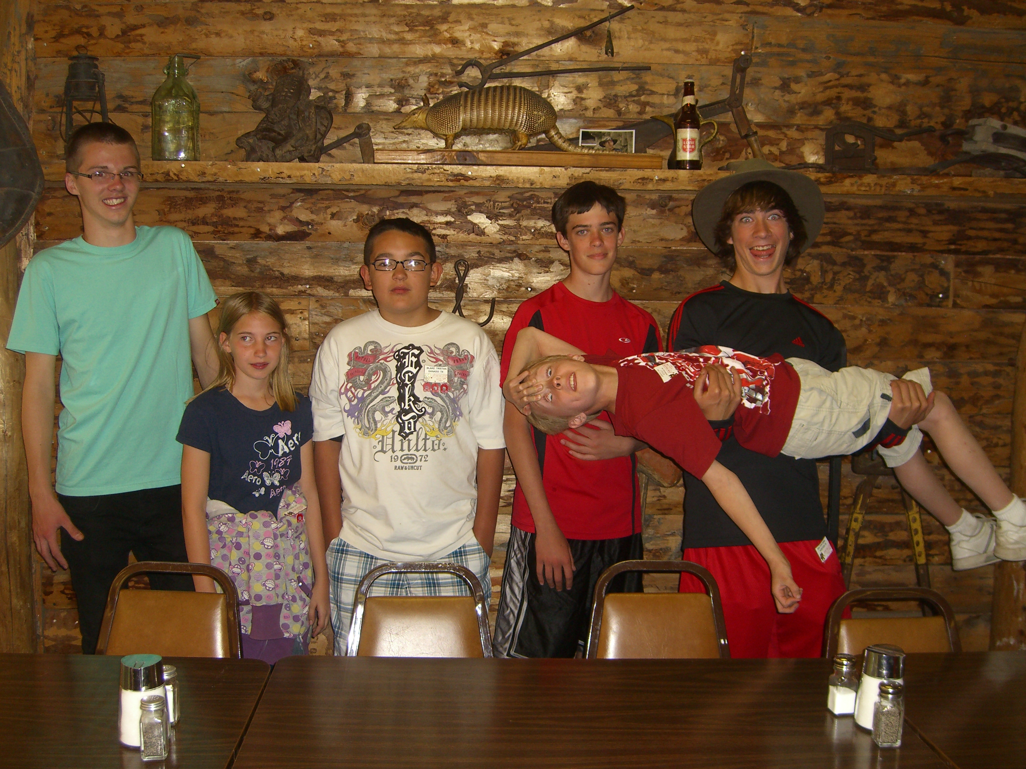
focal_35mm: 38
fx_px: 1126
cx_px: 513
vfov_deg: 37.7
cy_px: 384
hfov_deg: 49.0
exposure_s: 1/60
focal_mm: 7.9
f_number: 2.8
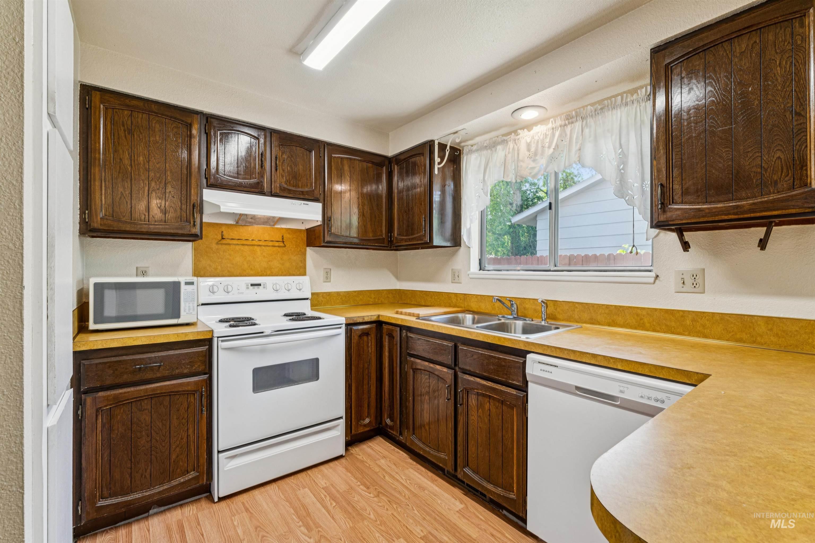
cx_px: 408
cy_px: 272
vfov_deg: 74.8
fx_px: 355
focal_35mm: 16
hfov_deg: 97.8
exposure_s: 1/13
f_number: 13
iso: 400
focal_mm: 15.7
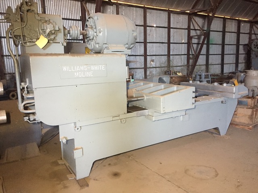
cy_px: 96
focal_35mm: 29
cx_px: 129
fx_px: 216
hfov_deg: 61.7
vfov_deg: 48.2
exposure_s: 1/17
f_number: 2.2
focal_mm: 4.15
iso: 250
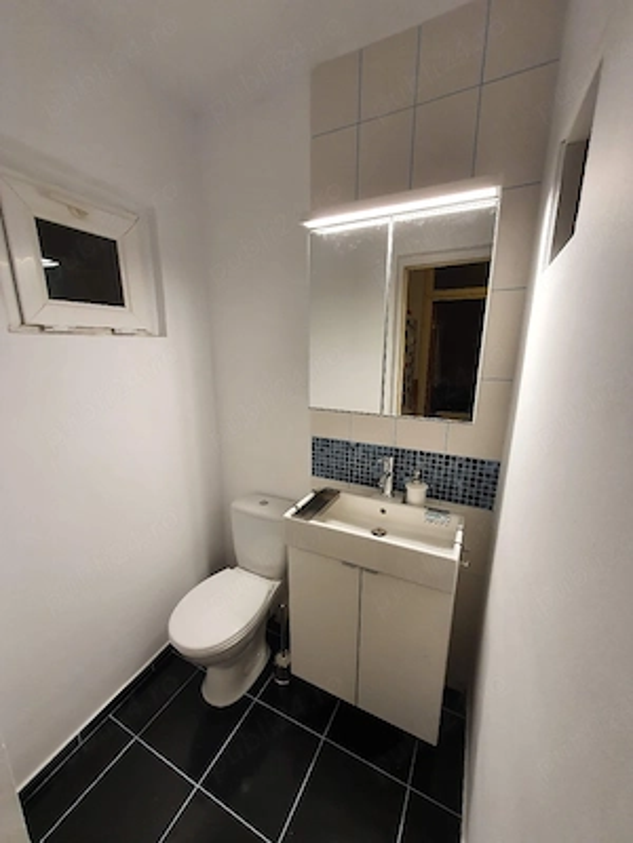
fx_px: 317
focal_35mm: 13
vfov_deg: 106.2
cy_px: 422
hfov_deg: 89.9
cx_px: 316
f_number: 2.2
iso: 160
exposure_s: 1/50
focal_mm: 1.8
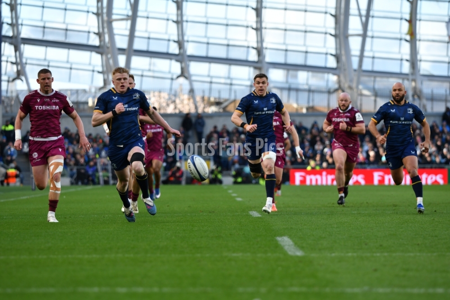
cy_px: 150
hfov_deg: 9.2
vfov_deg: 6.1
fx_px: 2812
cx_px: 225
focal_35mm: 225
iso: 220
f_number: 2.8
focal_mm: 150
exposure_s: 1/1000
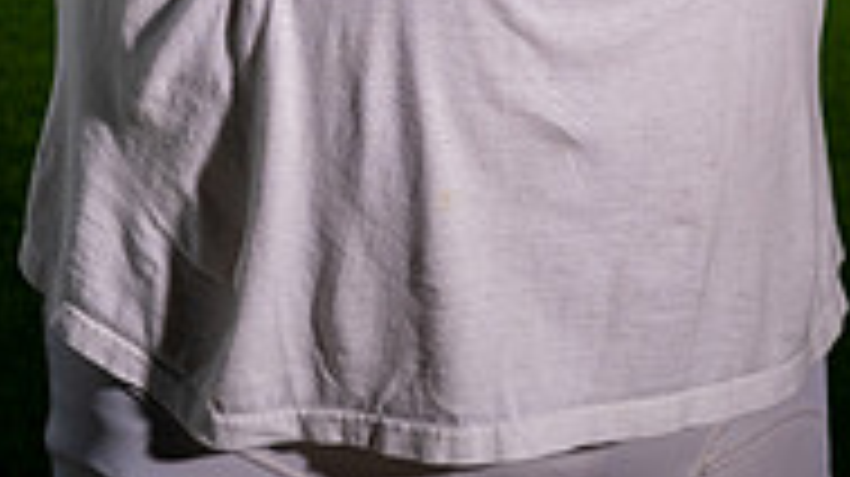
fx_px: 2973
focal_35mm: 132
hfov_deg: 16.3
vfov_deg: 8.6
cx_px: 477
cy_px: -526
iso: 1000
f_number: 6.3
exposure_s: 1/1600
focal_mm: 53
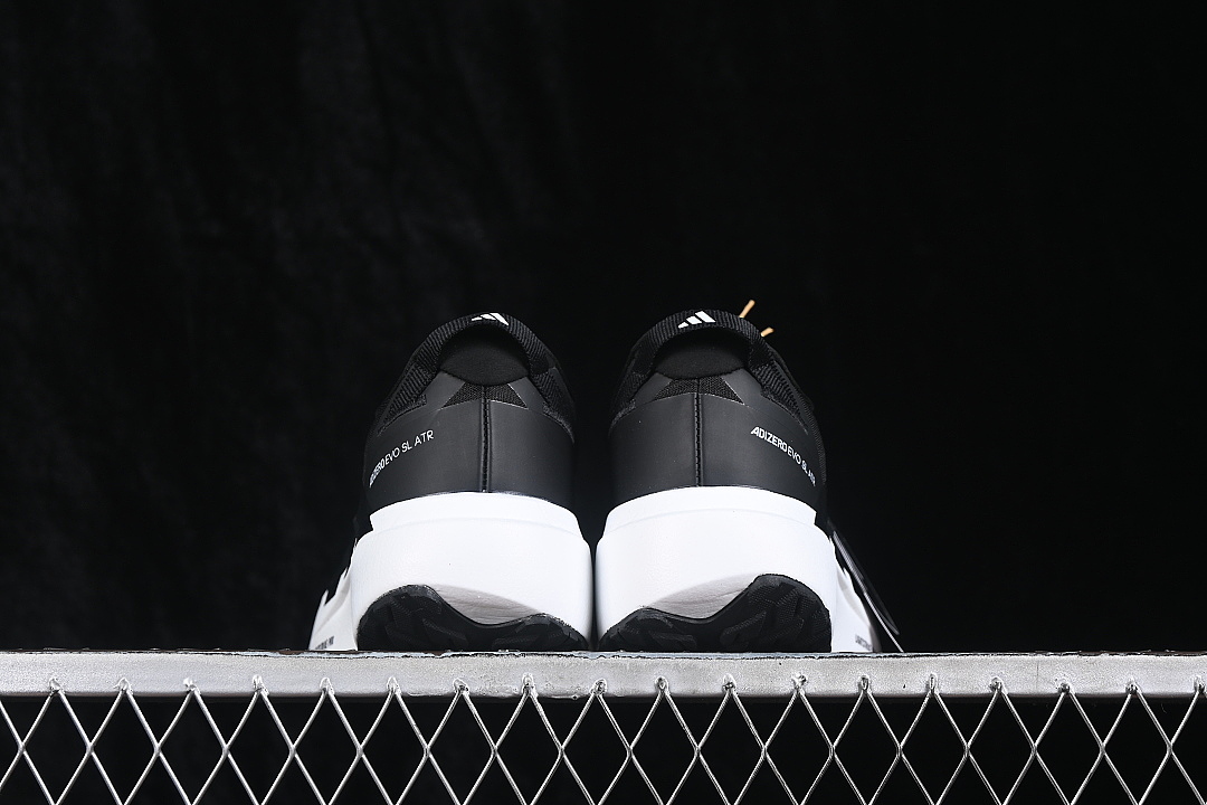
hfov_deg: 27.0
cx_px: 604
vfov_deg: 18.2
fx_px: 2514
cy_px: 402
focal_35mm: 75
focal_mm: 50
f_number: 6.3
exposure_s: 1/60
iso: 160
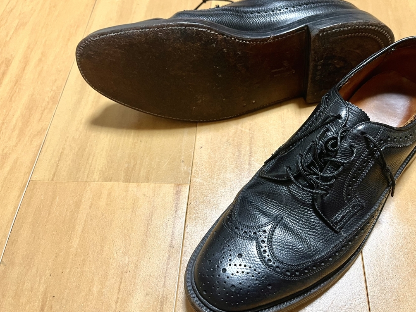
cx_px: 242
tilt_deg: -58.3
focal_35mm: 31
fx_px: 373
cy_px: 152
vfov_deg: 45.5
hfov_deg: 58.0
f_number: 1.6
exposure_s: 1/60
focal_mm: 5.1
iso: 400
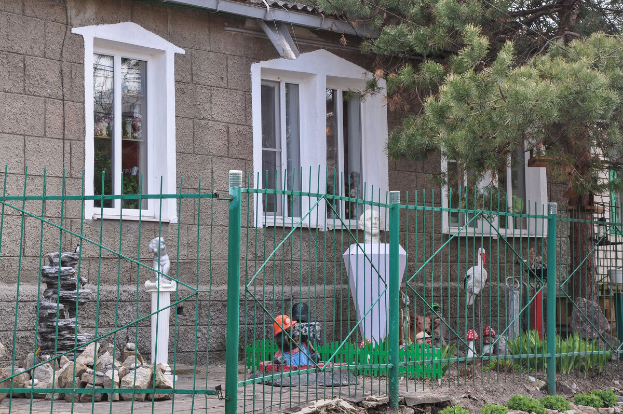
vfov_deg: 15.7
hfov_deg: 23.4
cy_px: 207
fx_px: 1504
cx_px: 312
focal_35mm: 87
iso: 400
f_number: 9
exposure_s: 1/125
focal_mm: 58
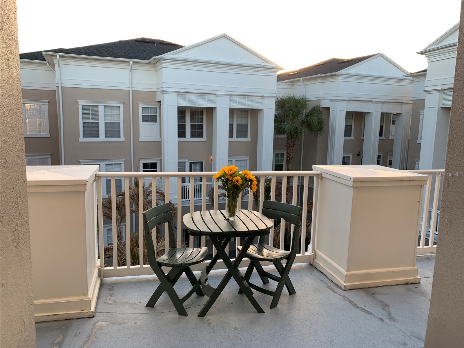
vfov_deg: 53.1
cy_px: 174
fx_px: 349
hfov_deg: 67.3
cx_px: 232
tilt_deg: -9.1
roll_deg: -1.1
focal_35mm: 26
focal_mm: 4.25
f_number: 1.8
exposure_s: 1/121
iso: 50
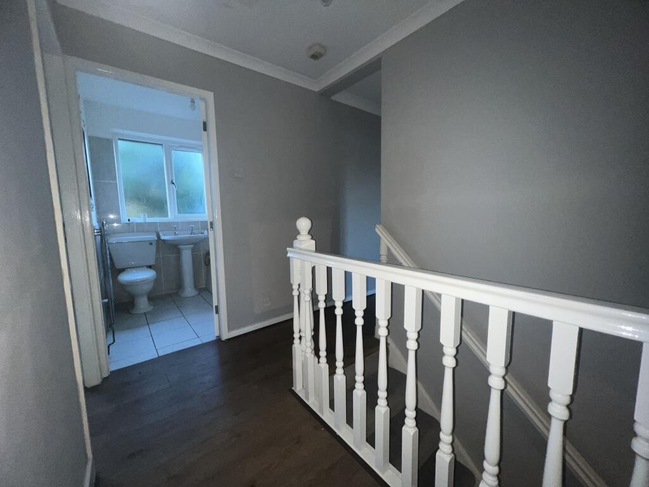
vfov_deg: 89.9
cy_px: 244
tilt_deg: -7.3
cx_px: 324
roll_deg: +1.5
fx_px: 244
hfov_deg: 106.2
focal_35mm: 13
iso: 100
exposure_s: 1/50
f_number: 1.8
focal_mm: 1.57
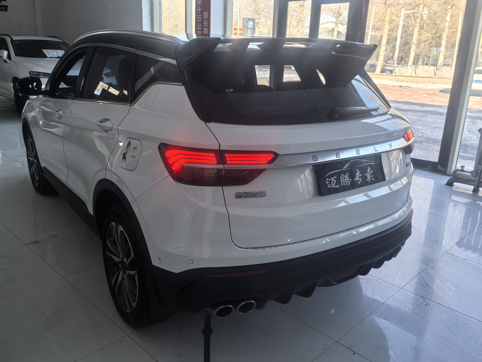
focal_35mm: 30
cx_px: 241
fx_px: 418
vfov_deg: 46.8
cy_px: 181
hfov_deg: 60.0
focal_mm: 5.75
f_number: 2
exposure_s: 1/610
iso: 50
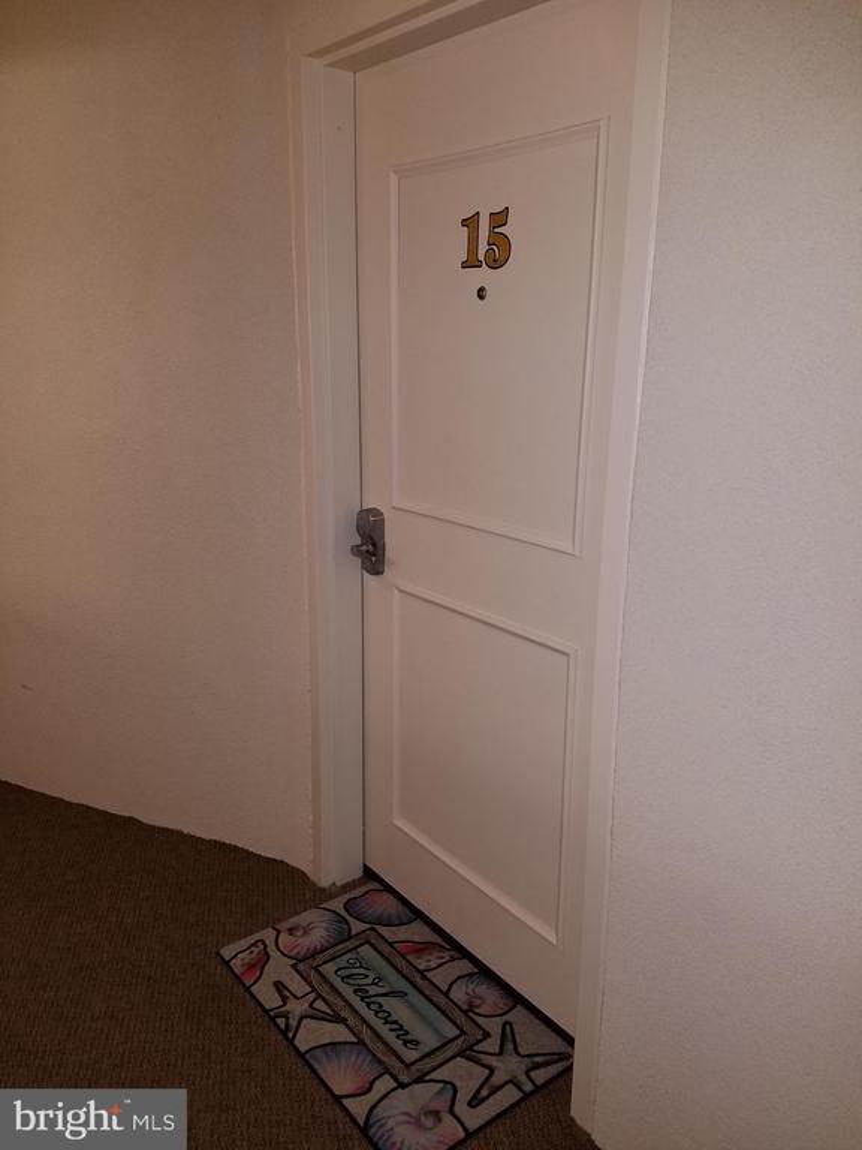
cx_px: 431
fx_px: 863
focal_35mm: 26
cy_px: 575
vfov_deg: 67.3
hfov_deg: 53.1
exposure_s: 1/40
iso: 100
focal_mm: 4.2
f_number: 1.7
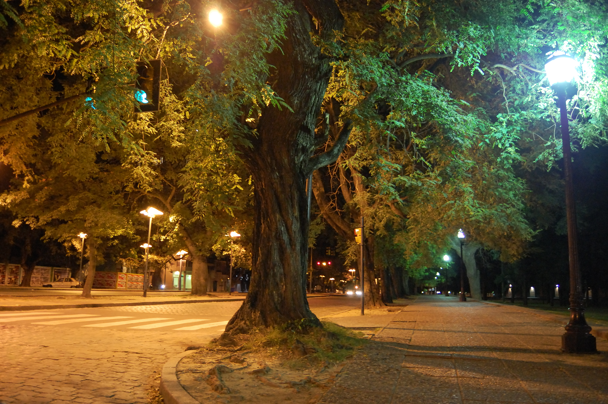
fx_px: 456
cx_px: 304
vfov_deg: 47.8
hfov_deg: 67.4
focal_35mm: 27
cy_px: 202
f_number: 3.5
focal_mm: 18
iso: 1400
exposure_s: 1/8
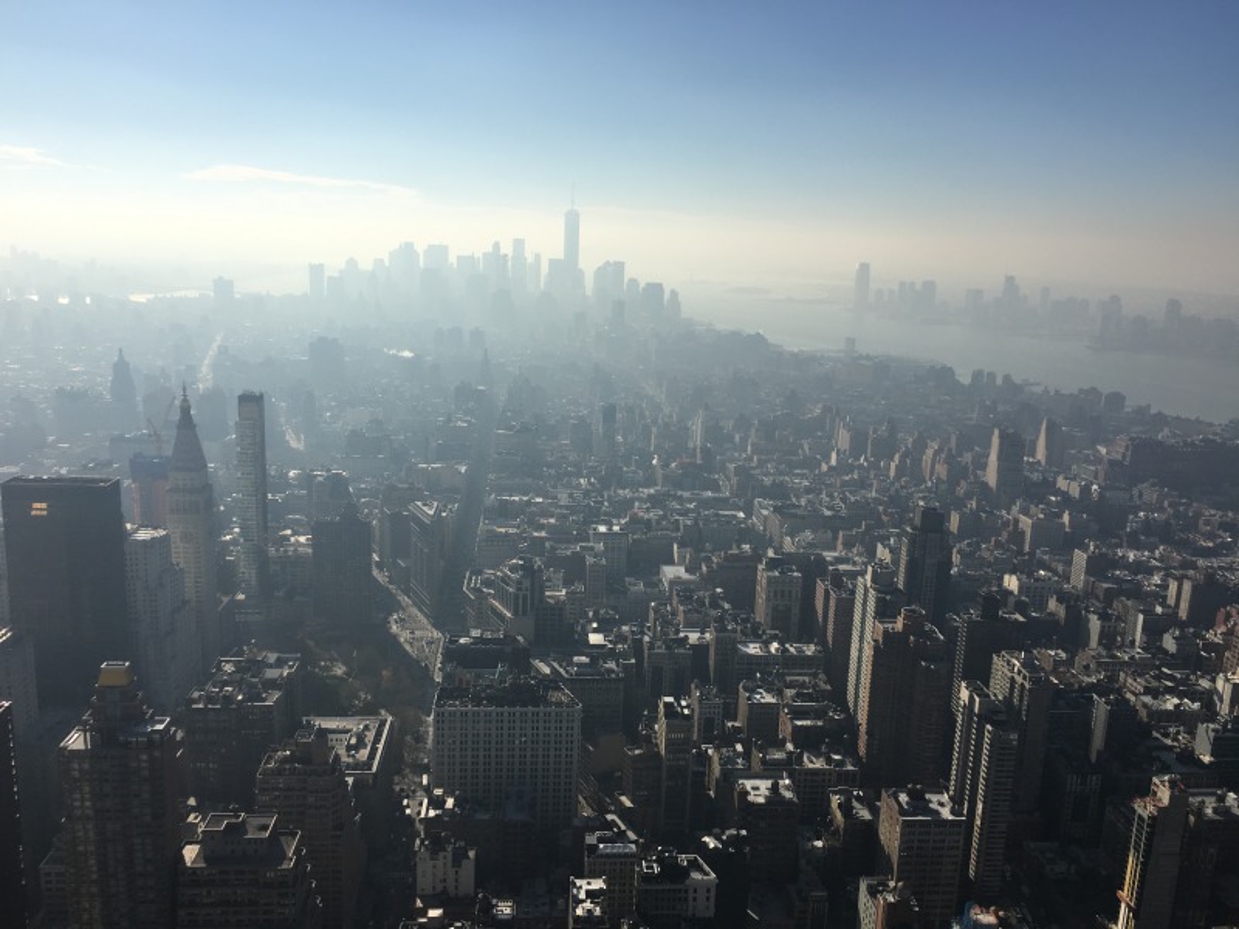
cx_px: 620
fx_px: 1038
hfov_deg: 61.7
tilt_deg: -11.6
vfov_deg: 48.2
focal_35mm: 29
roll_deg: -1.7
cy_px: 464
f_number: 2.2
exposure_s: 1/2849
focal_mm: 4.15
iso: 25
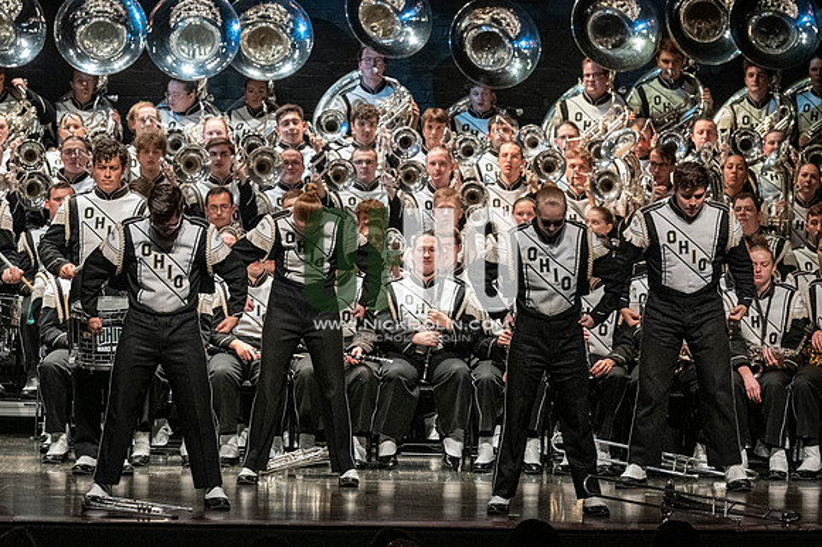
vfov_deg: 6.3
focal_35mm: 217
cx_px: 411
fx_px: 4952
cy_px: 274
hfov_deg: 9.5
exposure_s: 1/500
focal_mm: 145
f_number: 4
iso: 4000
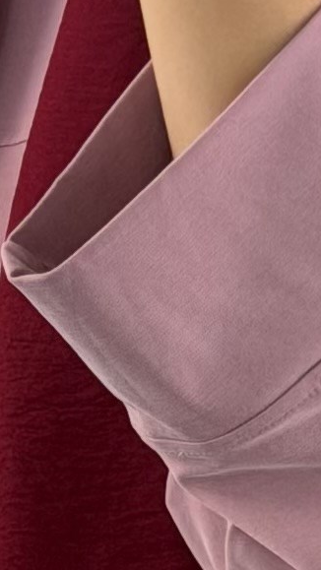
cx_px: -166
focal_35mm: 364
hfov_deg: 3.3
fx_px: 5504
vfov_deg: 5.9
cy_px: 294
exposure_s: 1/195
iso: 100
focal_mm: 6.76
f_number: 1.78
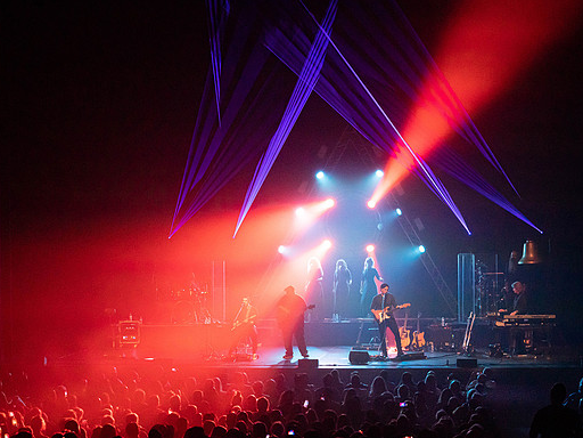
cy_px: 220
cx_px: 295
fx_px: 1331
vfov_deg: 18.7
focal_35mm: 79
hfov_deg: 24.7
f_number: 5.6
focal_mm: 70
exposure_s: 1/250
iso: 8000
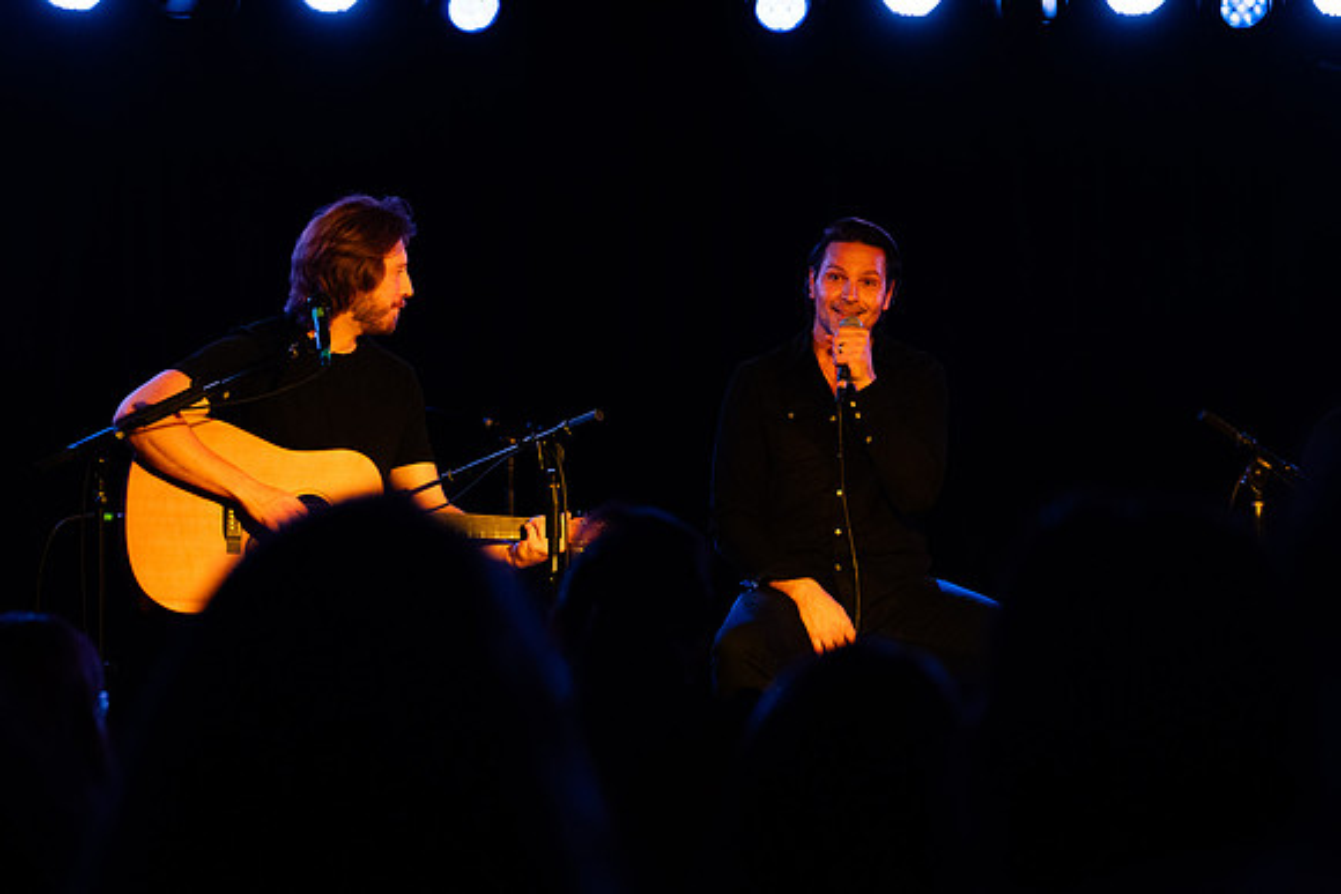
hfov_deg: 19.5
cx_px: 760
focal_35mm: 105
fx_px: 3903
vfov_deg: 13.1
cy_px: 397
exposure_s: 1/640
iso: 3200
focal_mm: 91
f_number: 4
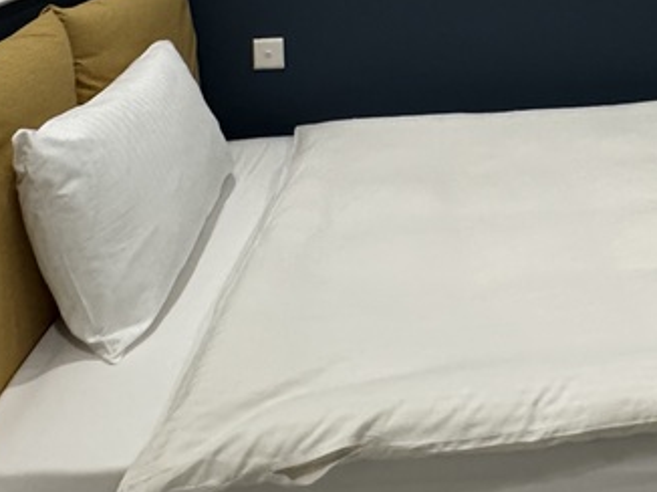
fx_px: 834
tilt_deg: -2.7
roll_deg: +0.2
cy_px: -149
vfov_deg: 27.4
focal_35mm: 44
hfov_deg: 41.2
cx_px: 522
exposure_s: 1/100
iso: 320
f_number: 2.2
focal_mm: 2.22
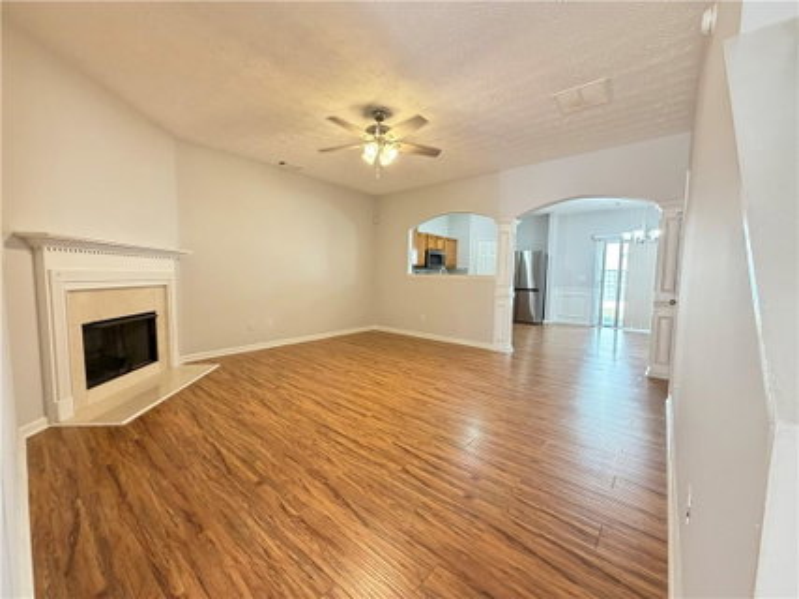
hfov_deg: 102.1
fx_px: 323
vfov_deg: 85.6
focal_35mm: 14
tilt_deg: -4.6
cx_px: 400
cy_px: 300
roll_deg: -0.6
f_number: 2.2
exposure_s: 1/60
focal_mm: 2.22
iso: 500
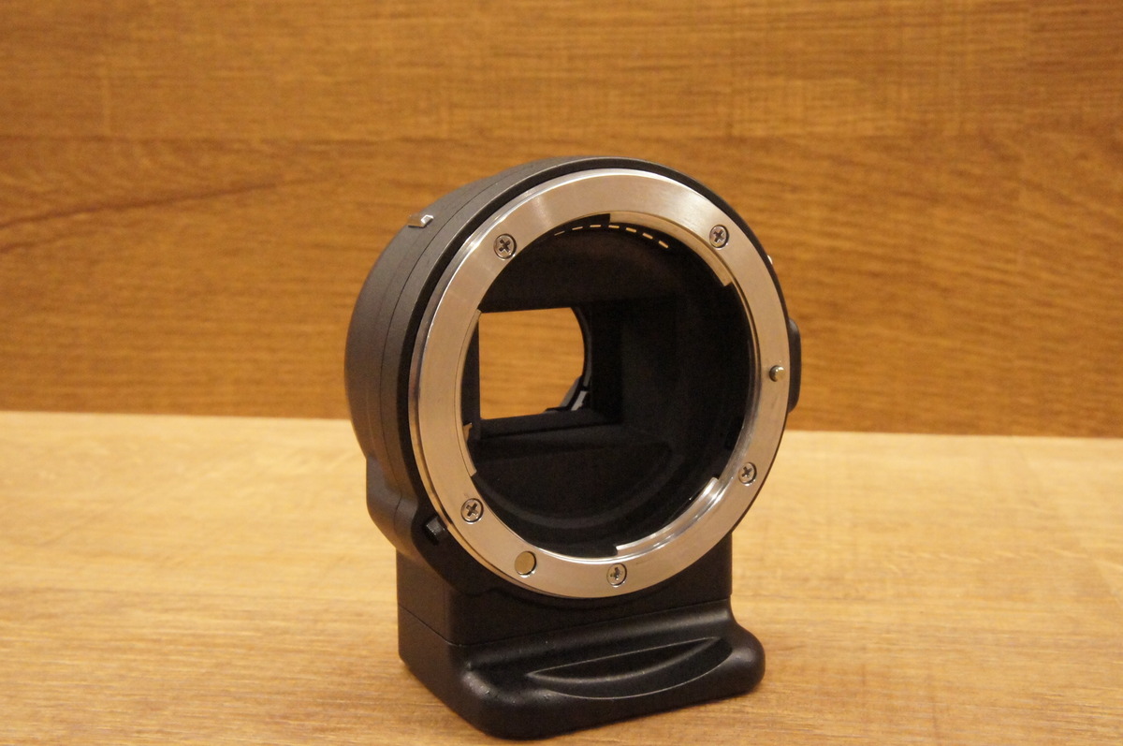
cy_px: 373
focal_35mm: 45
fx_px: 1402
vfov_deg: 29.8
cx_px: 562
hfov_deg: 43.7
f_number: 18
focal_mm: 30
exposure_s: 1/60
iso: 6400
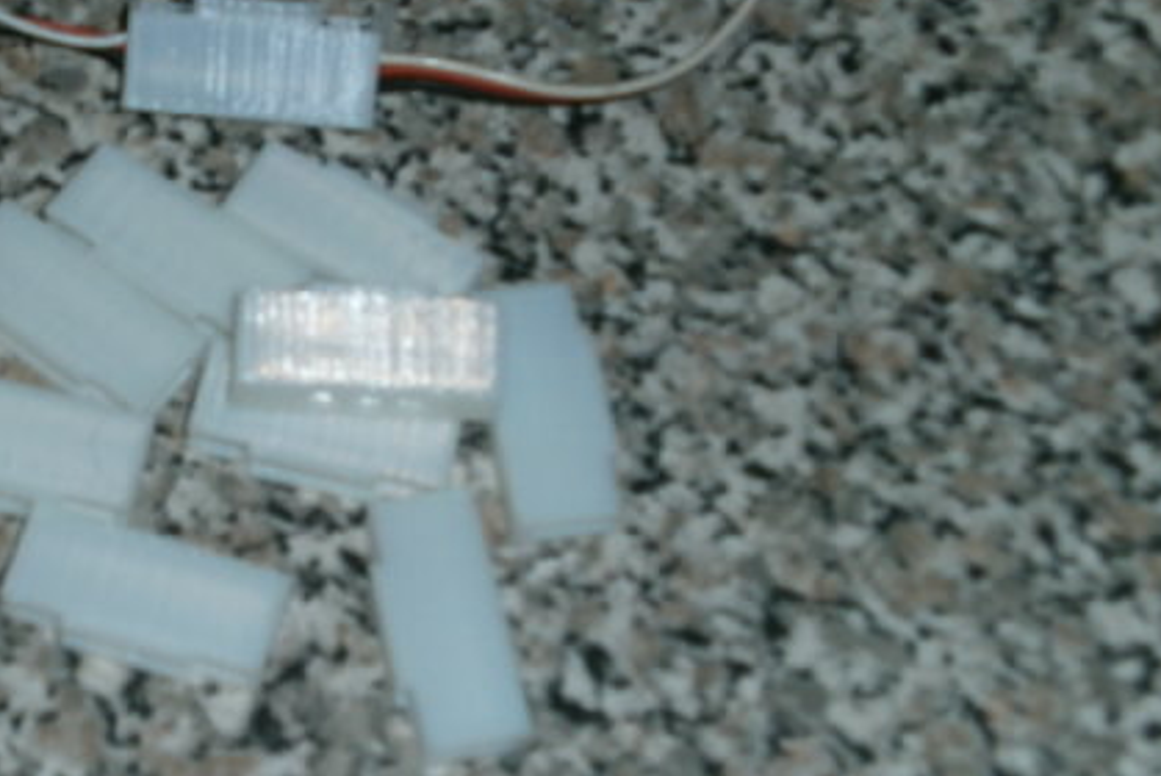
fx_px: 3227
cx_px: 305
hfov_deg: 20.3
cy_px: 358
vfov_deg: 13.7
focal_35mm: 100
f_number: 4.6
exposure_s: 1/50
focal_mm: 11.1
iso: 125
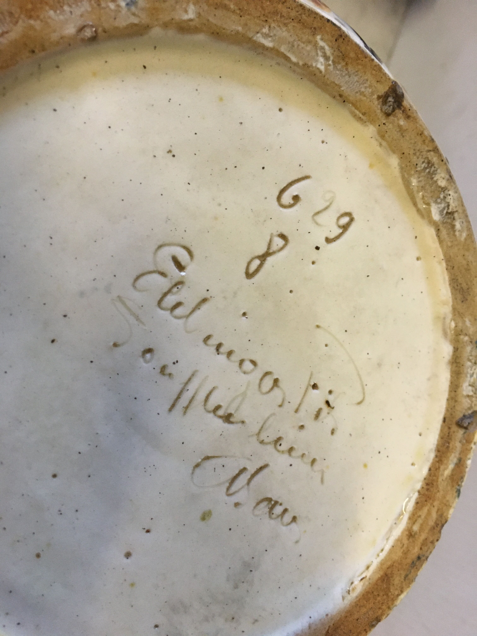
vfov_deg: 61.7
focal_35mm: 29
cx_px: 238
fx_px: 533
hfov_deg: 48.2
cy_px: 318
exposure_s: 1/17
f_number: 2.2
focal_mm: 4.15
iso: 200
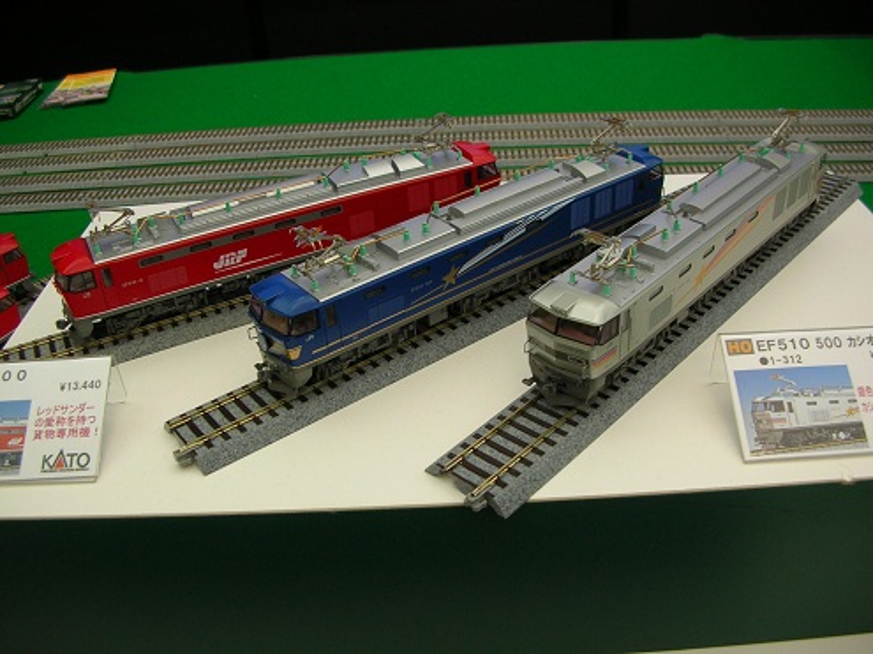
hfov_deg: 52.6
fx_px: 882
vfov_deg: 40.7
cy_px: 327
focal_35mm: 35
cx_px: 436
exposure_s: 1/23.1
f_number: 2.8
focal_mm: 5.8
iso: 50
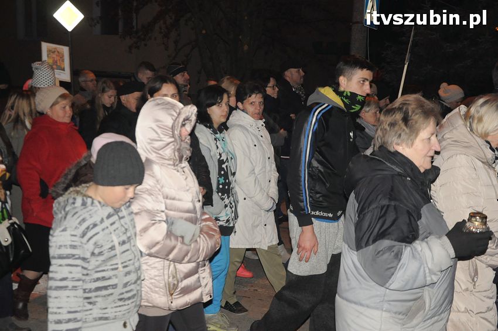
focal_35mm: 51
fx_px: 705
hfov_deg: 38.9
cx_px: 249
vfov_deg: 26.4
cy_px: 166
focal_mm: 34
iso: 2000
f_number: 5
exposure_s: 1/60
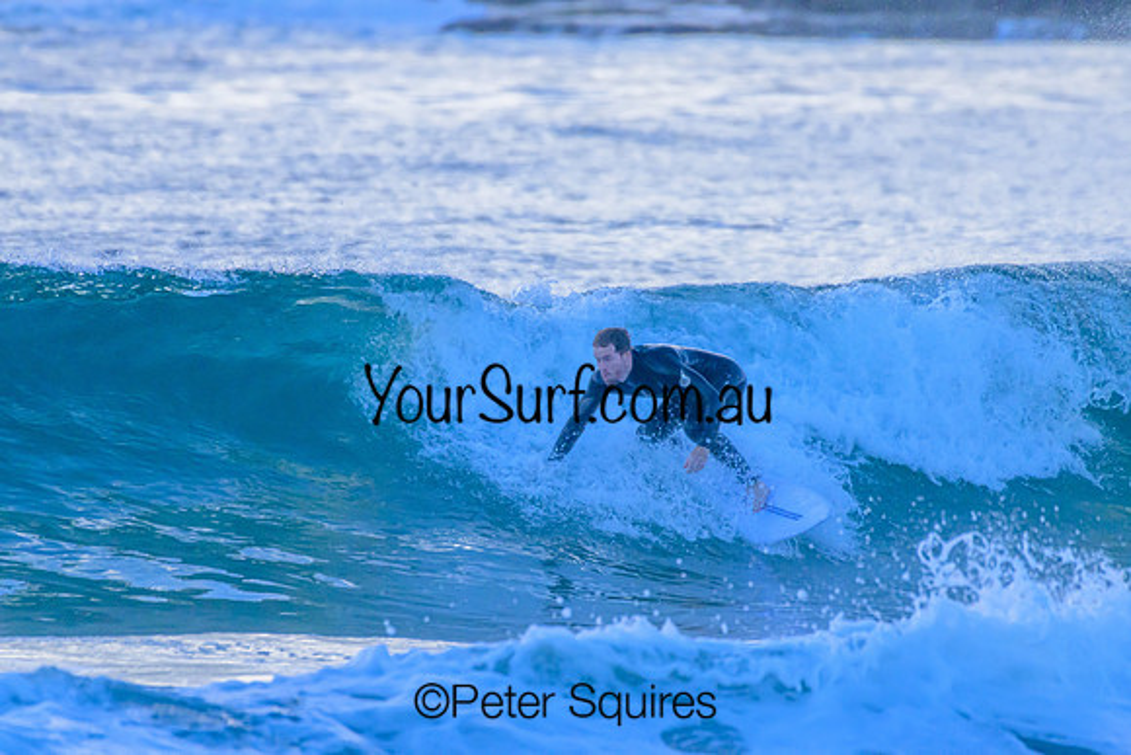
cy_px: 378
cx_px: 566
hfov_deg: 2.1
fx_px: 31423
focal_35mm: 1000
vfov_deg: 1.4
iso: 3200
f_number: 11
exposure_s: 1/2000
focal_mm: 1000
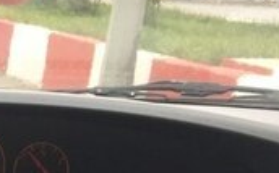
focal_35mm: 118
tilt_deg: -22.4
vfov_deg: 10.5
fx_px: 896
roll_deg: -2.9
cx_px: -212
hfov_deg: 15.4
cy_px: 302
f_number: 2.2
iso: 40
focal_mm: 4.15
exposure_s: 1/100
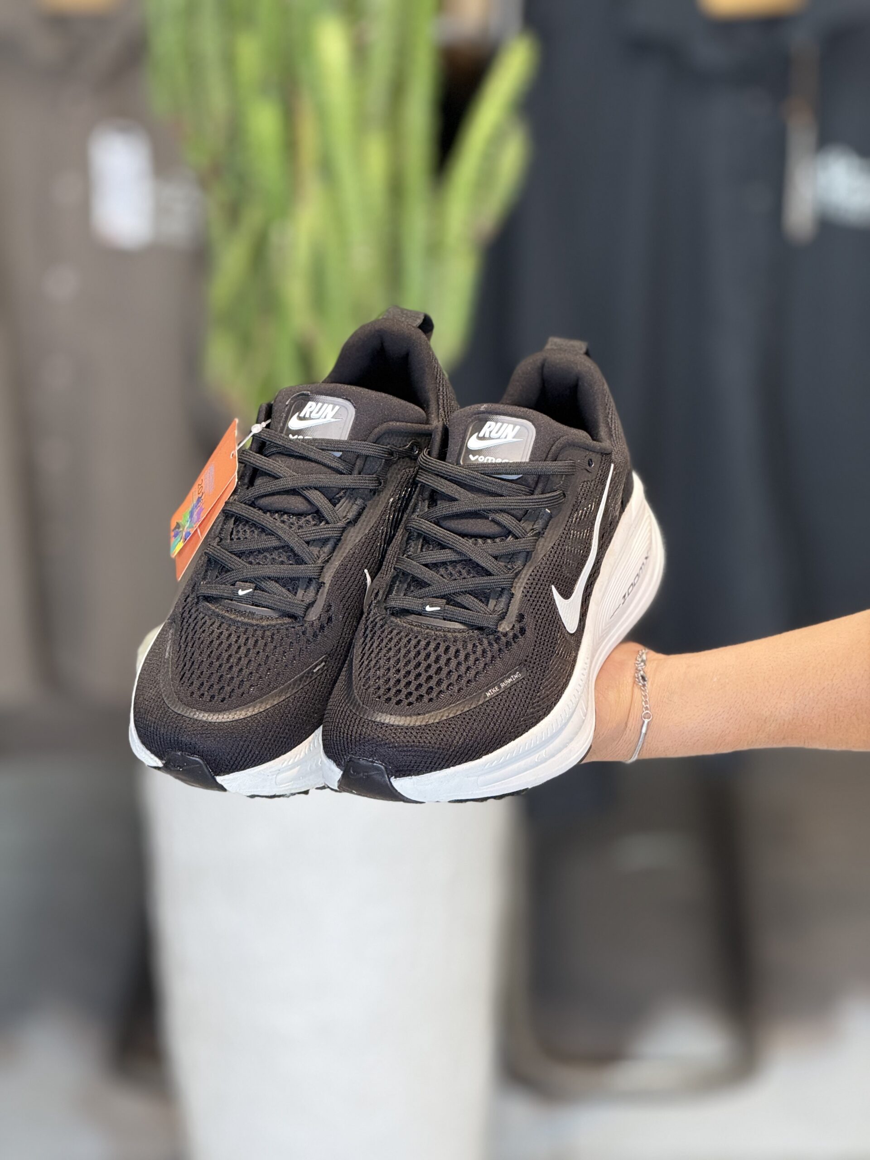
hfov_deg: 12.3
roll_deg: +0.3
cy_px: 580
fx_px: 4021
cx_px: 435
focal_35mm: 120
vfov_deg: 16.4
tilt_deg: -15.1
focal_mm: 15.66
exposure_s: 1/100
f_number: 2.8
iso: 125
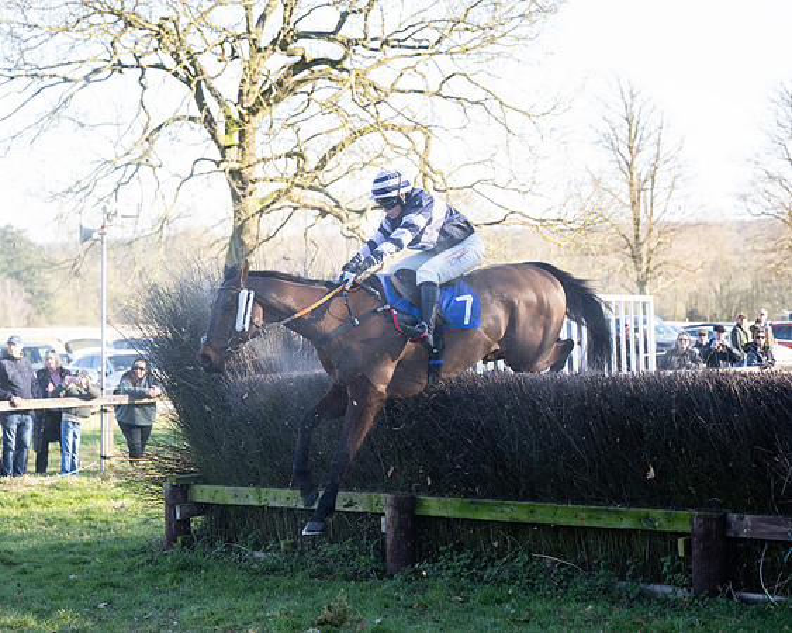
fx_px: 2160
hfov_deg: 20.8
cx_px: 379
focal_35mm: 92
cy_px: 297
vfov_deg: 16.7
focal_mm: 71
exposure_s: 1/1600
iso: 800
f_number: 2.8
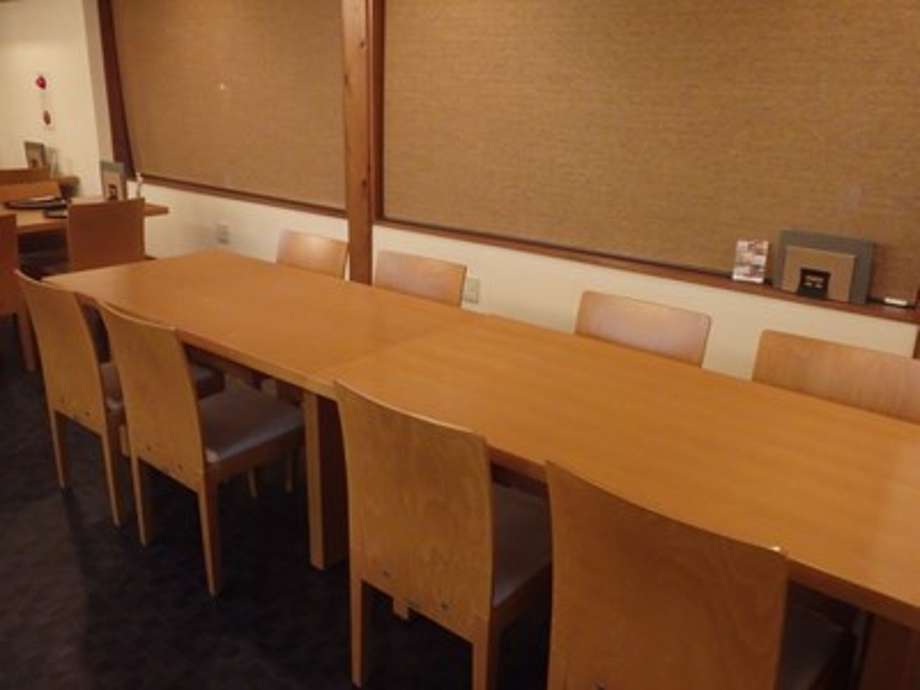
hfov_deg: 60.0
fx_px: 797
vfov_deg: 46.8
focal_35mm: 30
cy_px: 345
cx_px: 460
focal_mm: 5.4
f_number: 4.1
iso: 1000
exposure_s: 1/15
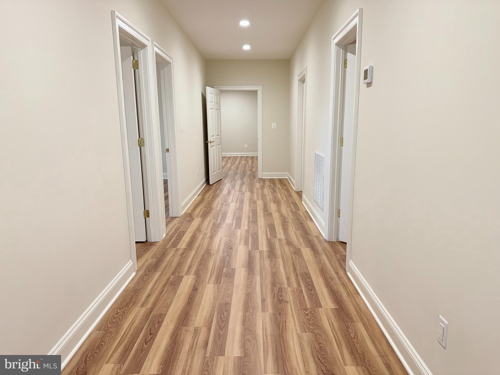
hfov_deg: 71.6
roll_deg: +0.3
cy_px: 188
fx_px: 347
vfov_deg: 56.8
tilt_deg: -10.4
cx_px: 250
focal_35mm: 24
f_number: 1.78
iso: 50
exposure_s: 1/29
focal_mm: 6.76
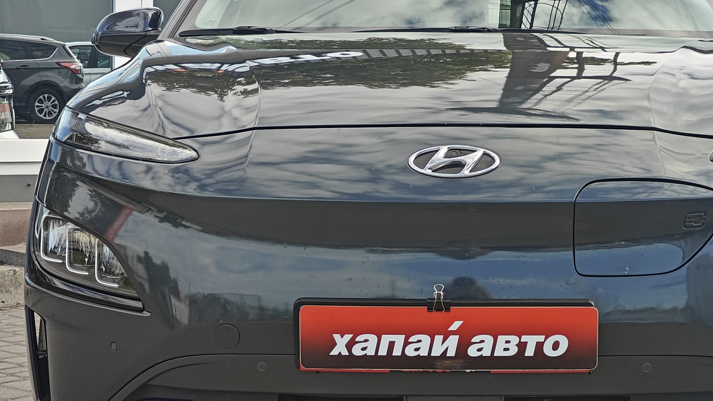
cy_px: 183
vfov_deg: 16.1
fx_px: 1418
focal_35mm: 75
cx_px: 453
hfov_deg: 28.1
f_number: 2
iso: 50
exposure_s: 1/935
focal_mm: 7.08
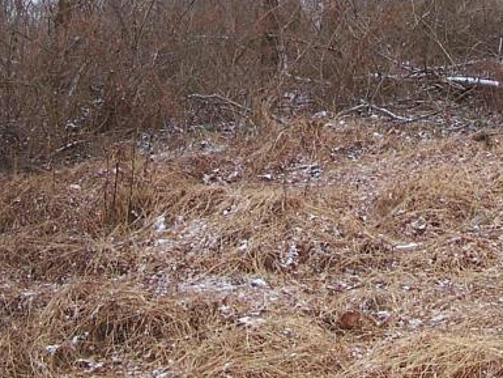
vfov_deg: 14.1
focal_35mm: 101
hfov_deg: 19.4
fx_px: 1468
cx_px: 341
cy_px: -114
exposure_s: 1/90
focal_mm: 6.3
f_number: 2.8
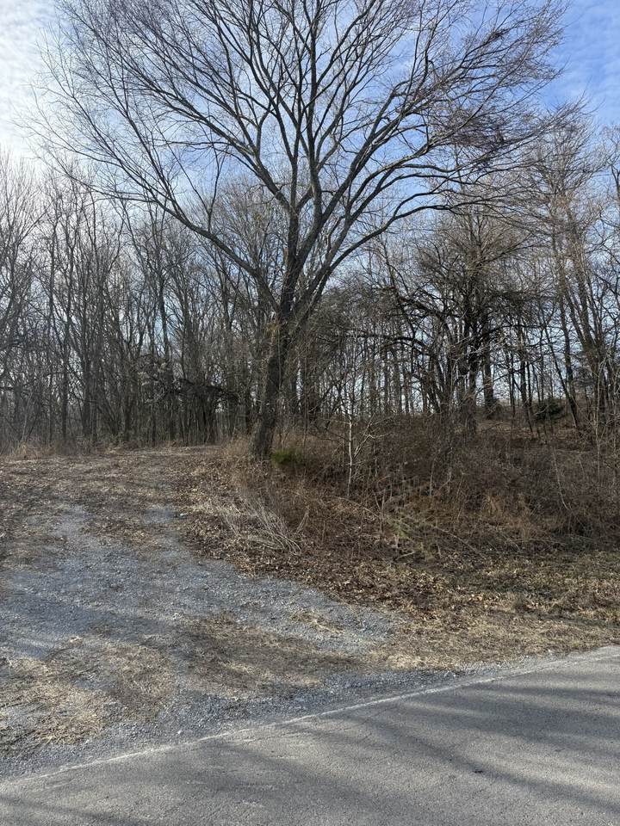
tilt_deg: +5.7
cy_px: 413
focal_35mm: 24
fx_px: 573
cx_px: 310
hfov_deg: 56.8
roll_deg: +2.2
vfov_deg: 71.6
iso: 100
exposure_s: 1/2611
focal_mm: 6.76
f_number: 1.78
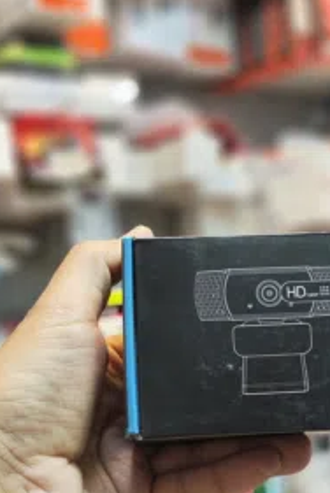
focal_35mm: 71
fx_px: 974
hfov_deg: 19.1
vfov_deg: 28.4
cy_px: 293
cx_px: 246
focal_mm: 7.1
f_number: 1.9
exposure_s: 1/100
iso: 241
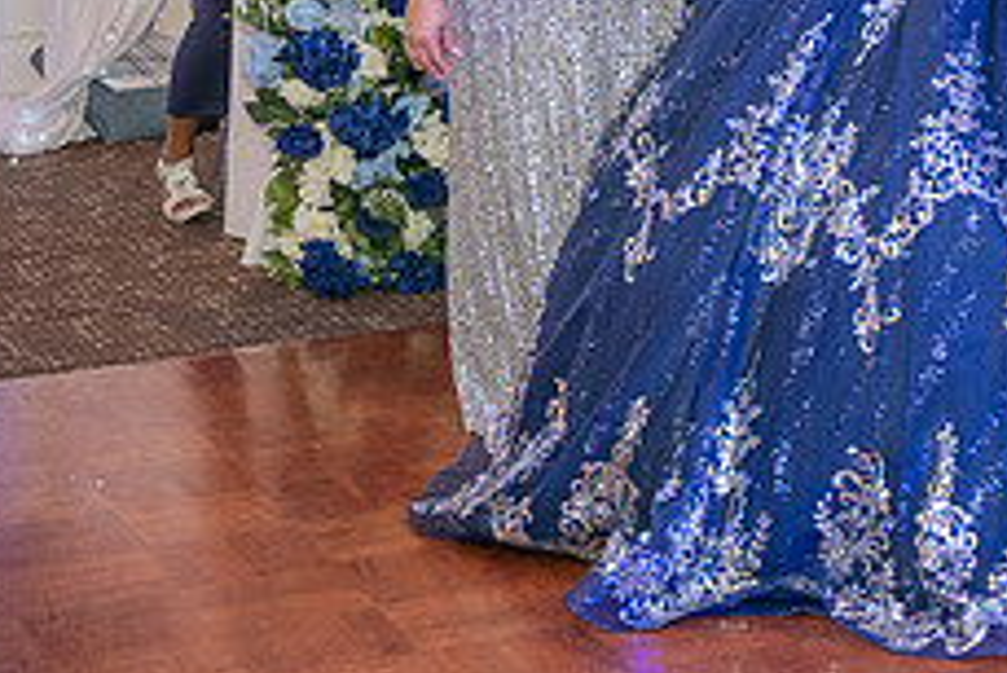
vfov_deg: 11.3
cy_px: -152
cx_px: 1209
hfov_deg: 16.5
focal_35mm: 119
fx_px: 3331
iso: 1000
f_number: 2.8
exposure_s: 1/200
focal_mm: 47
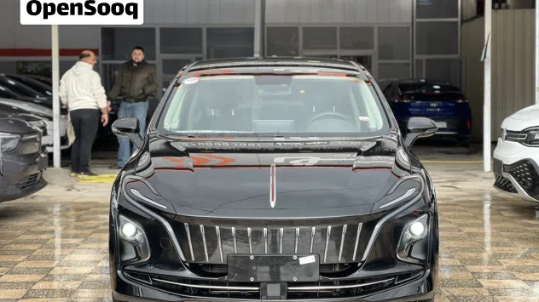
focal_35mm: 85
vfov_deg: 14.2
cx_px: 272
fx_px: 1214
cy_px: 147
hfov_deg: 25.0
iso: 50
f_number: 2.8
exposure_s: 1/121
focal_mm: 9
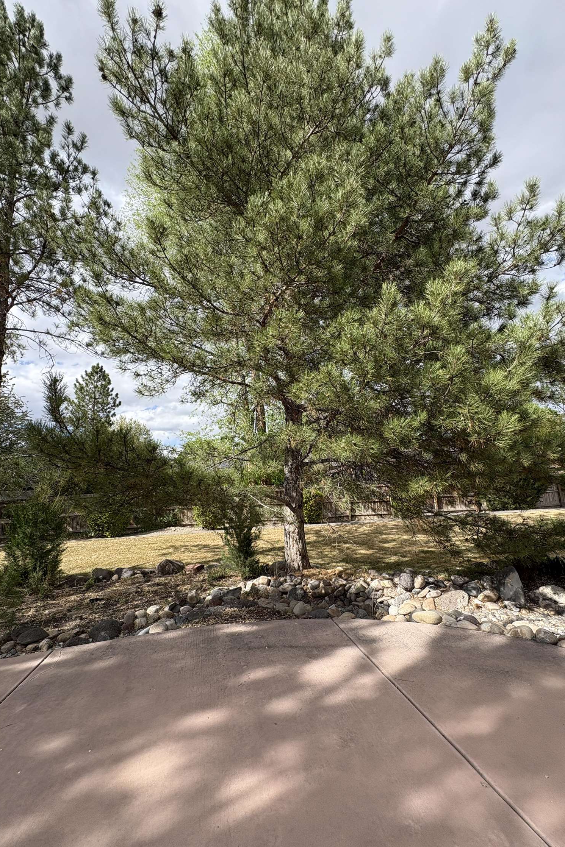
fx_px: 353
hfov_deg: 77.2
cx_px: 298
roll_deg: +1.0
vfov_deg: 100.4
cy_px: 430
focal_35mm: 15
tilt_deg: +10.7
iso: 40
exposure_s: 1/868
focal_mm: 2.22
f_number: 2.2
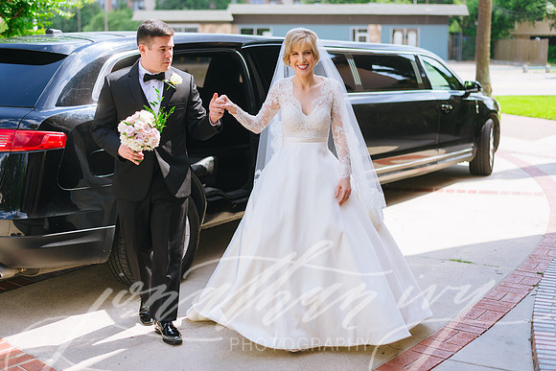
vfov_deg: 27.0
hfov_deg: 39.6
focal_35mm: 50
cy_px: 186
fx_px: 772
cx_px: 278
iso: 100
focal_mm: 50
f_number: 2.2
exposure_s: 1/2000
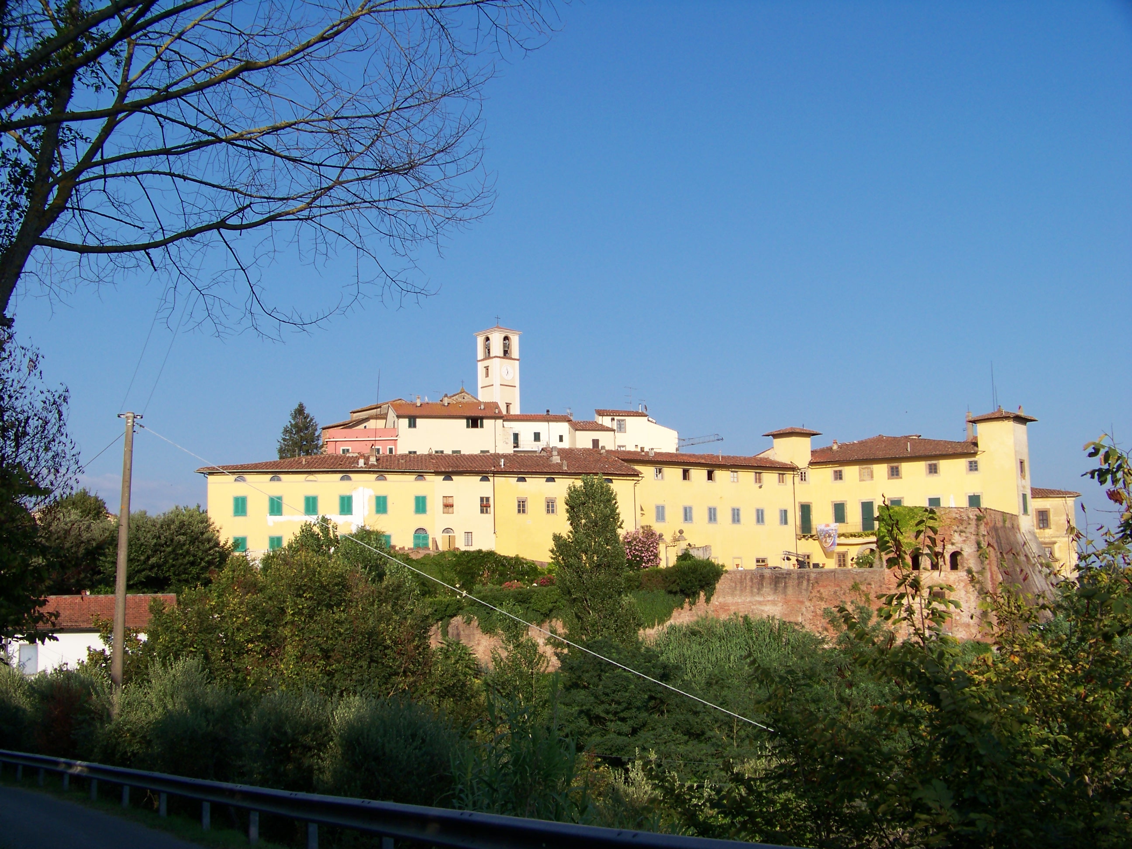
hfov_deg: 43.9
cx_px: 566
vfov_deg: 33.6
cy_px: 424
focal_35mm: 43
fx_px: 1406
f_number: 4
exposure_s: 1/640
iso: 64
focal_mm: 6.75
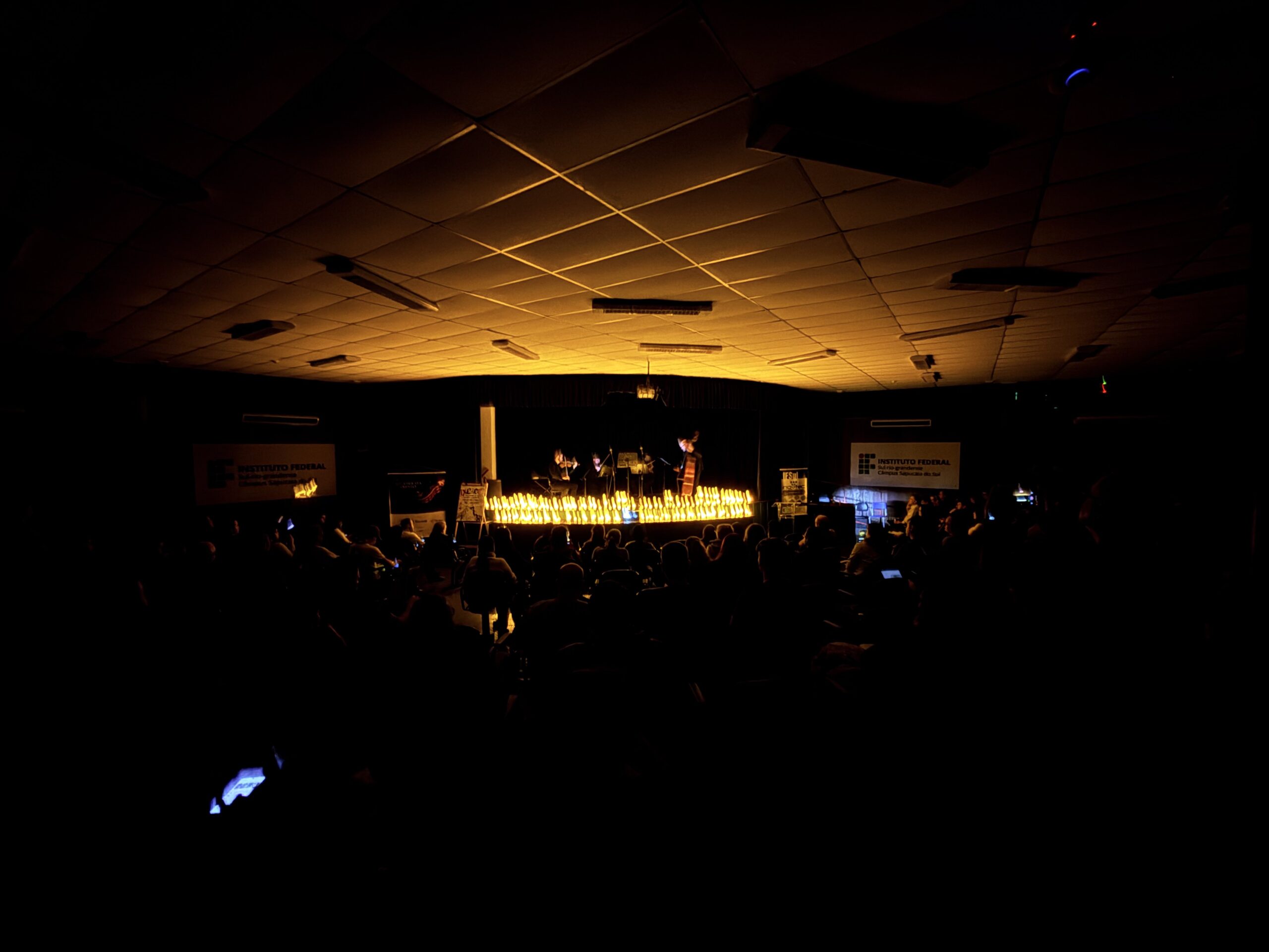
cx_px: 634
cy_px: 476
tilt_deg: -3.0
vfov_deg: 85.7
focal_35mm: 14
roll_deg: -0.1
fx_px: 513
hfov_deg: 102.1
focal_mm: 2.22
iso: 400
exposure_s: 1/4
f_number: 2.2
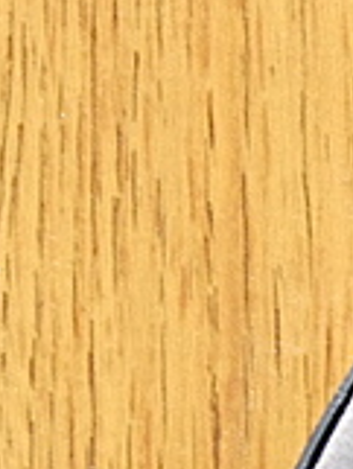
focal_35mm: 805
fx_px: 10931
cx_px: 770
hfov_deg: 1.8
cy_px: 915
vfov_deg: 2.5
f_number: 5.3
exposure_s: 1/1.3
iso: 200
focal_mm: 24.2
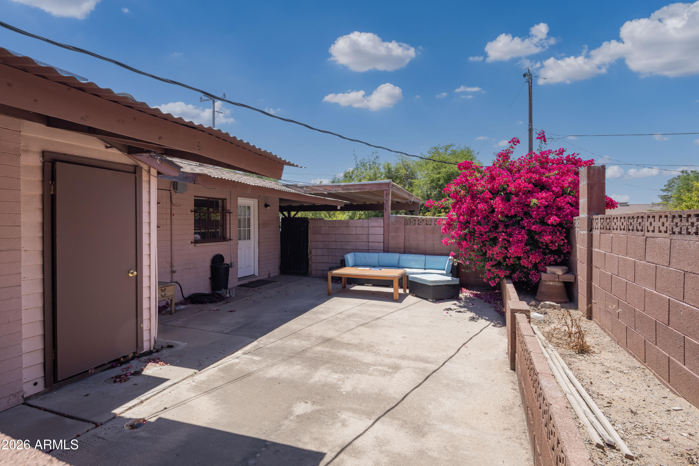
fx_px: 330
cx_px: 350
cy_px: 233
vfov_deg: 70.4
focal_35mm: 17
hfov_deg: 93.3
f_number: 8
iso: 125
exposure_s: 1/200
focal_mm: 17
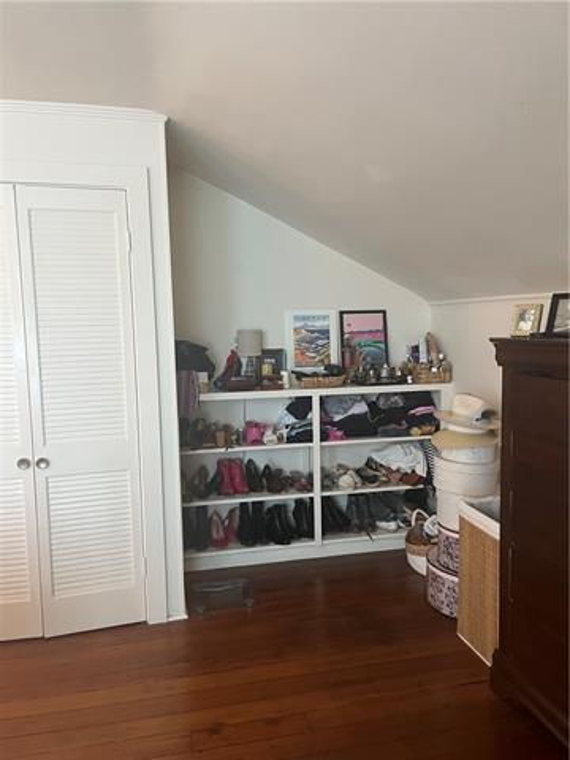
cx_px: 285
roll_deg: +1.3
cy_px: 380
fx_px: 571
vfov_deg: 67.3
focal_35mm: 26
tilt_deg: -5.6
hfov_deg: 53.1
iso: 500
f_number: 1.6
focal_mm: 5.1
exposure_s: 1/60
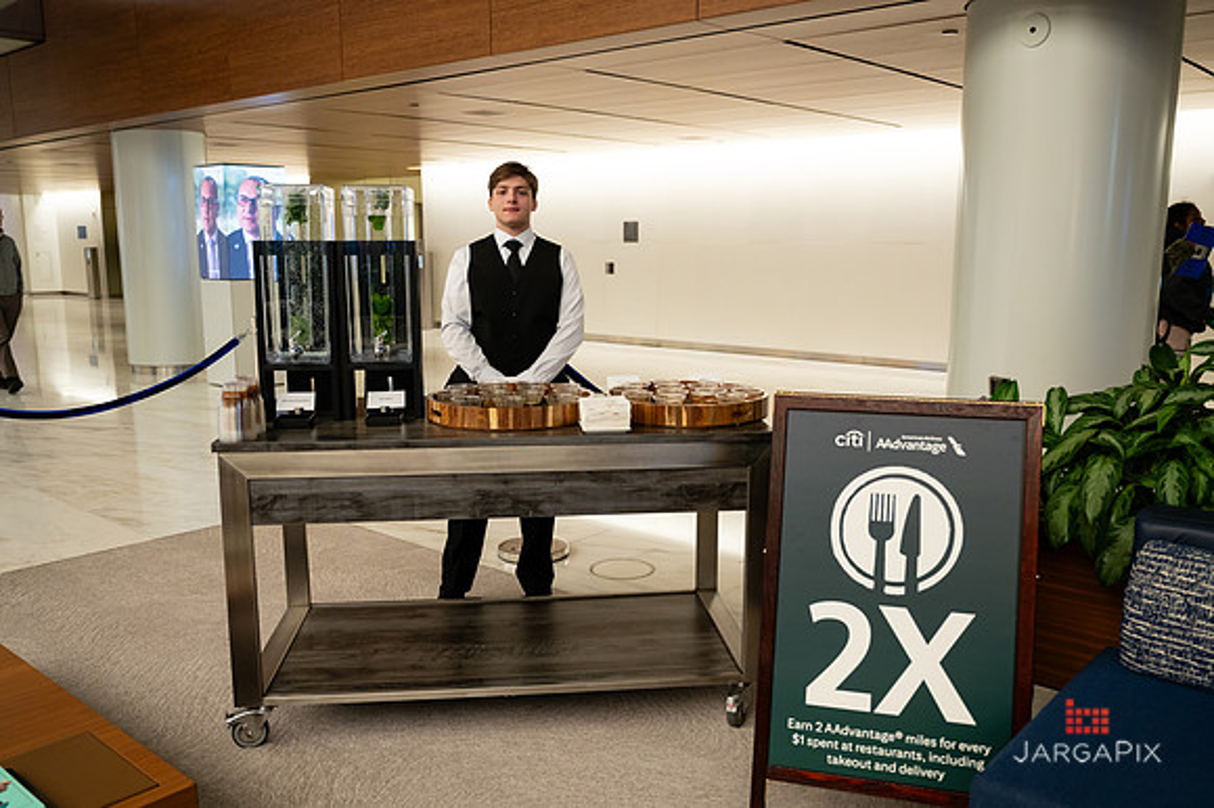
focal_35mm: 30
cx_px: 607
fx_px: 1022
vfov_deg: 43.1
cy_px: 404
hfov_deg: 61.4
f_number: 3.2
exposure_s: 1/160
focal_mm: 30
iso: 1250
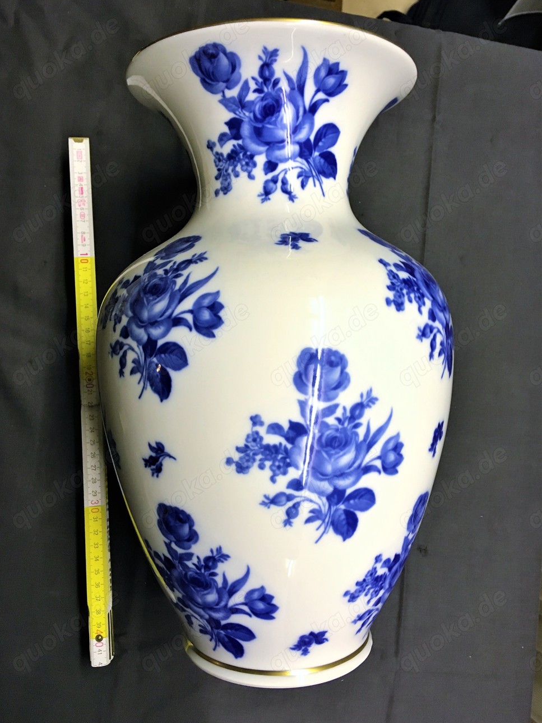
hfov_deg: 46.8
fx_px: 626
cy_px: 372
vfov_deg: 59.9
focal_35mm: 30
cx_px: 262
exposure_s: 1/33
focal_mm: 4.15
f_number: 2.2
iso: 160
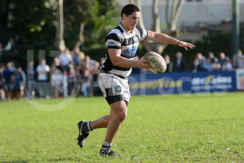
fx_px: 1424
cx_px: 122
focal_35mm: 210
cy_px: 82
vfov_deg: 6.5
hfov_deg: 9.8
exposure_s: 1/640
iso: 320
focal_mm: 210
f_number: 4
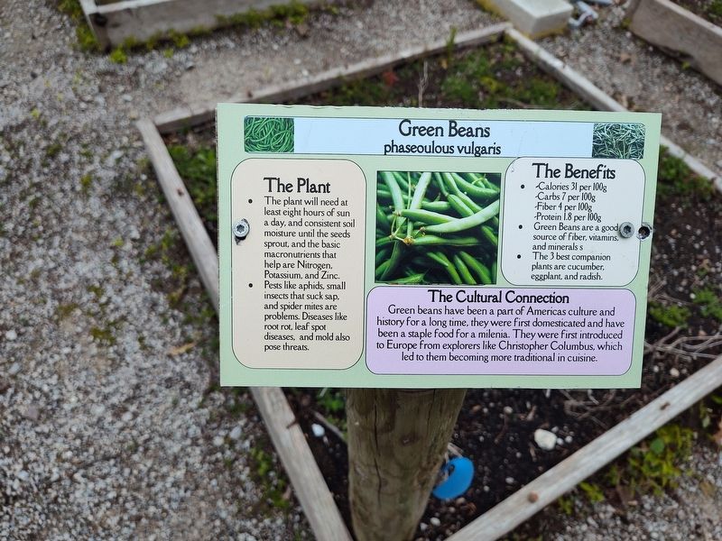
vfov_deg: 58.9
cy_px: 270
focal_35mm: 23
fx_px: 480
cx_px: 361
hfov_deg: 73.9
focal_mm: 5.56
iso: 100
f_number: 1.8
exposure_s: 1/498
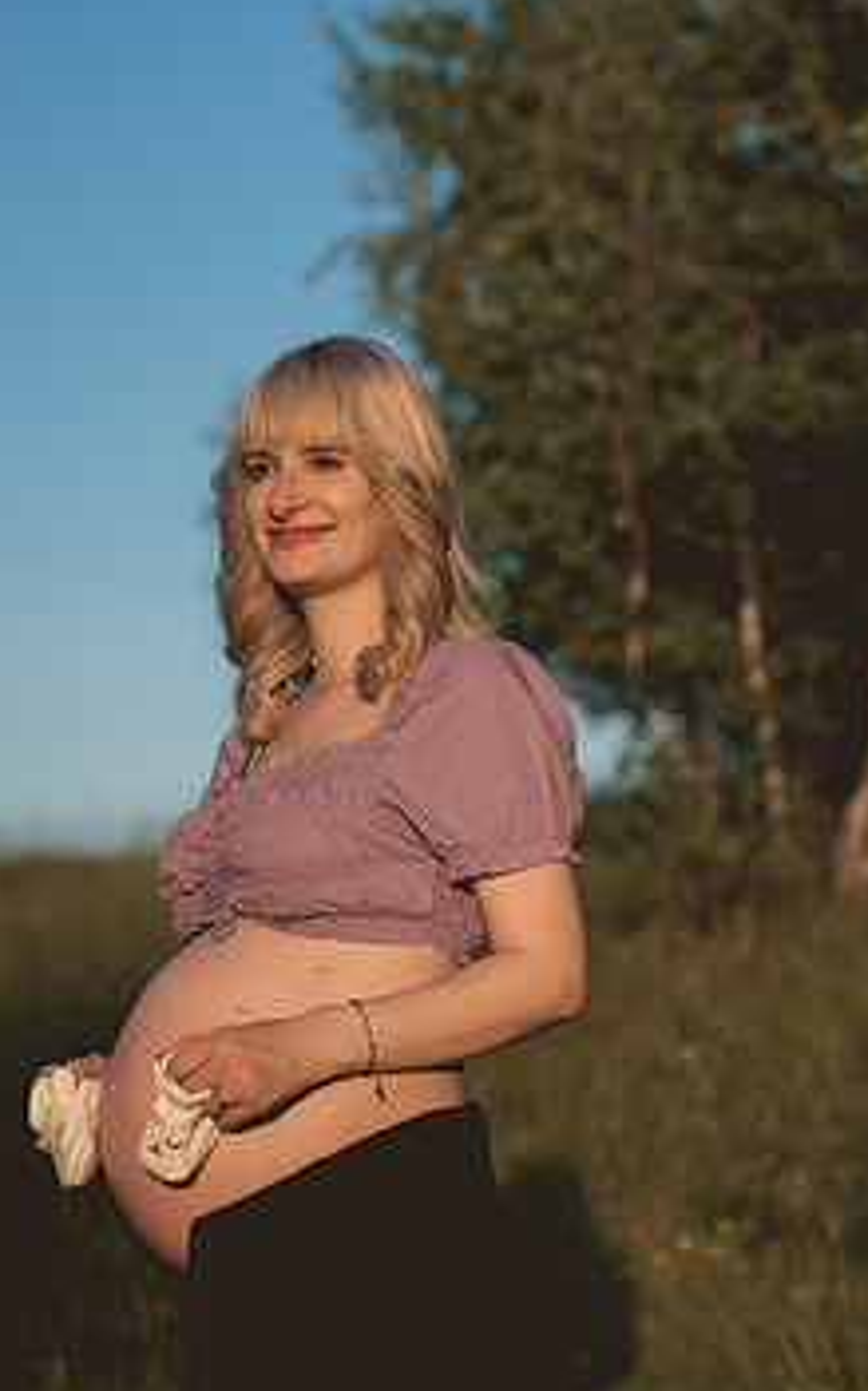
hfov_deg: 11.8
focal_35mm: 111
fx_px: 4206
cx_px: 359
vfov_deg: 18.8
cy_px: 745
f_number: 3.5
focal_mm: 85
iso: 400
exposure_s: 1/3200
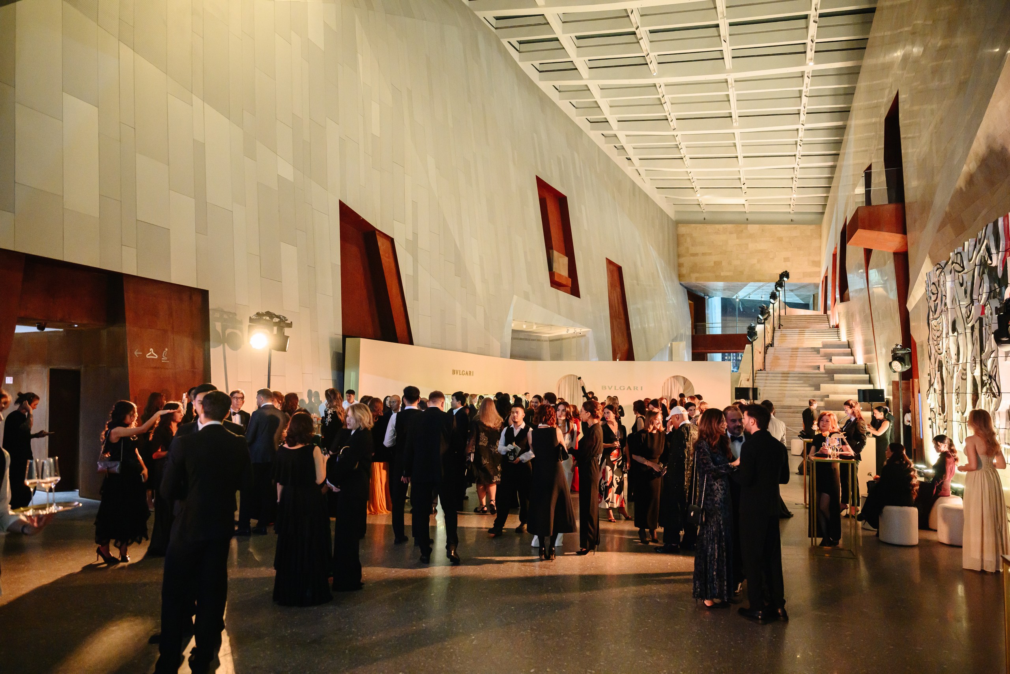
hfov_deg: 73.7
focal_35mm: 24
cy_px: 337
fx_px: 673
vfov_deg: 53.1
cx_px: 505
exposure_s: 1/200
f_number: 2.8
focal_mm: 24
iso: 1600
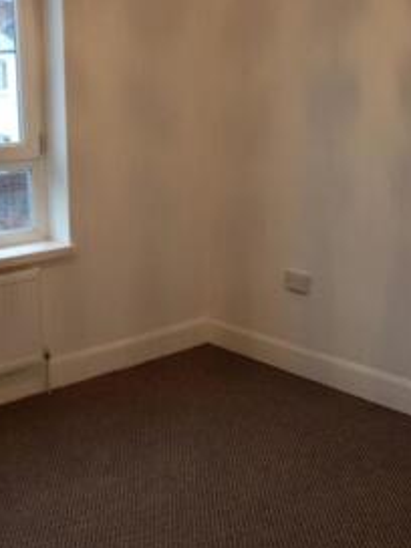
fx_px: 839
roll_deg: +0.8
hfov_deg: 27.2
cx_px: 105
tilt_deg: -16.4
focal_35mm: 53
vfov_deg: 36.1
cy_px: 305
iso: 64
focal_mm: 4.12
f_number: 2.4
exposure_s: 1/20
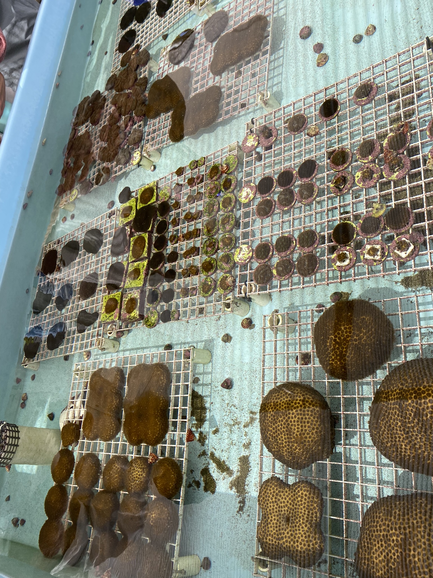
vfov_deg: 67.3
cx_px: 216
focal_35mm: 26
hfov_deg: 53.1
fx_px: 434
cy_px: 289
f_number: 1.8
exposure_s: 1/715
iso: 32
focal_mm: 4.25
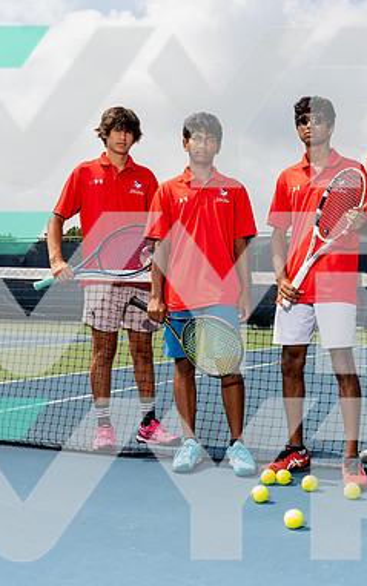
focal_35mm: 48
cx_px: 286
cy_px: 294
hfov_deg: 26.5
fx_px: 768
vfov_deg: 41.8
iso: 100
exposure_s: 1/250
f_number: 8
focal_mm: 31
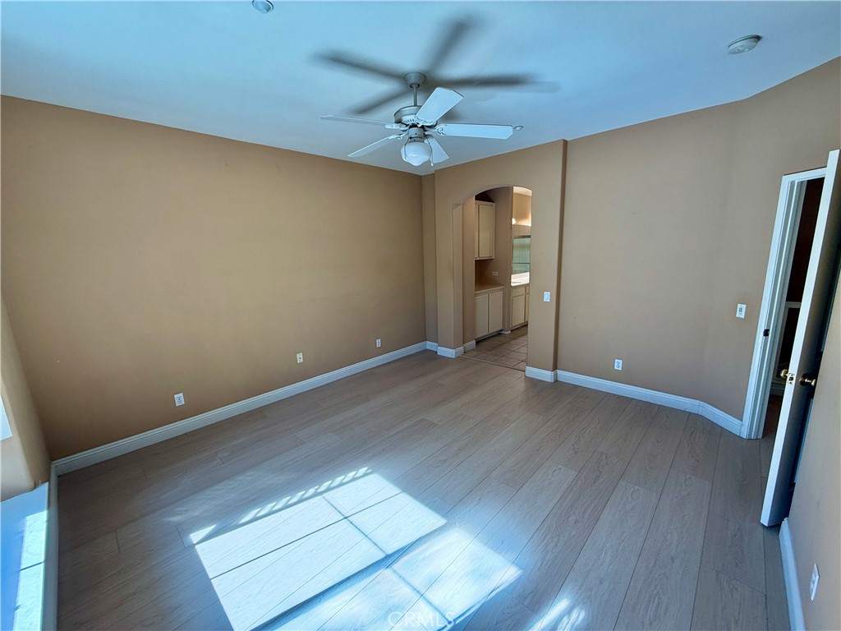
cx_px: 420
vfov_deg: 85.7
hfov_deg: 102.1
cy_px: 316
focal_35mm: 14
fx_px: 340
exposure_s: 1/99
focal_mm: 2.22
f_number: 2.2
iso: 100
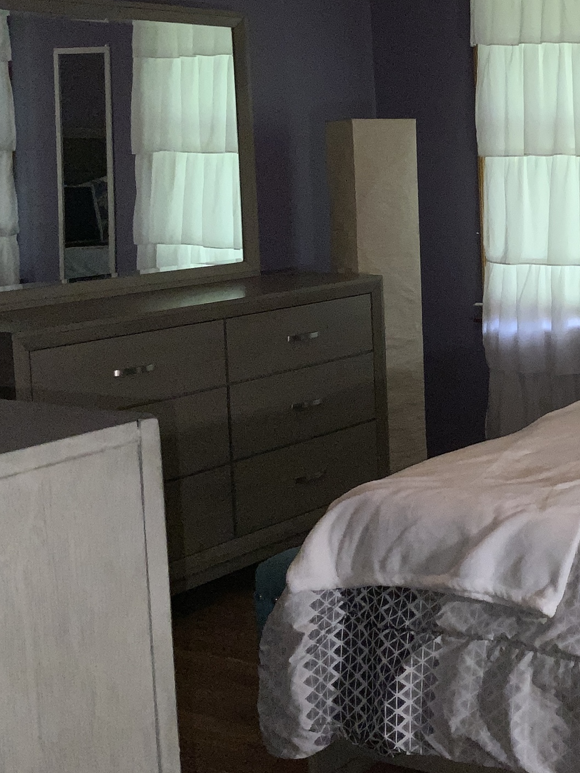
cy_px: 307
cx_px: 648
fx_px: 1407
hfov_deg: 22.0
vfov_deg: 30.6
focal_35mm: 63
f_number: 1.8
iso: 50
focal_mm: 3
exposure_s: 1/39
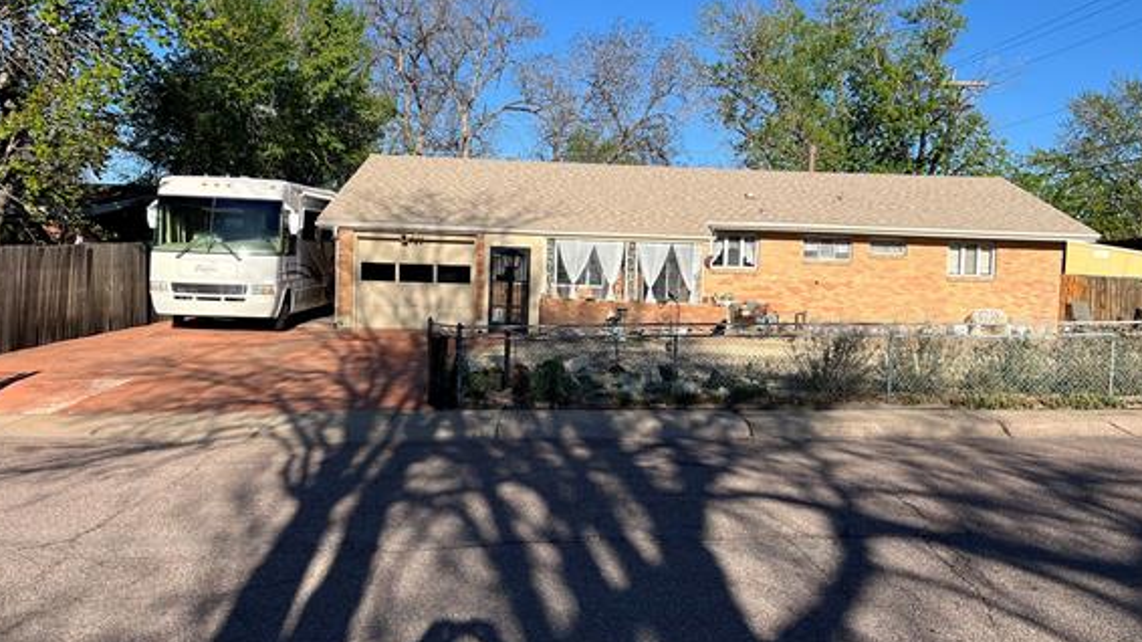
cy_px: 306
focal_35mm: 32
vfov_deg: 36.6
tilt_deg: -4.4
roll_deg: -1.5
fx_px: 969
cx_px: 585
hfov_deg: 61.0
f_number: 1.6
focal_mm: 5.1
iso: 50
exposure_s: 1/3215
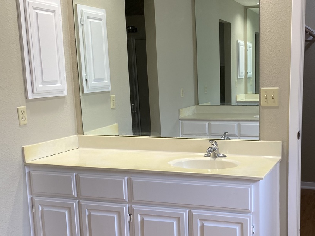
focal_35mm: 46
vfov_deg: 31.4
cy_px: 141
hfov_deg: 40.5
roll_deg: -0.4
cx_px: 219
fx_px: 418
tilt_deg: -11.5
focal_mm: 4.25
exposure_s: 1/60
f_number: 1.8
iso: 64
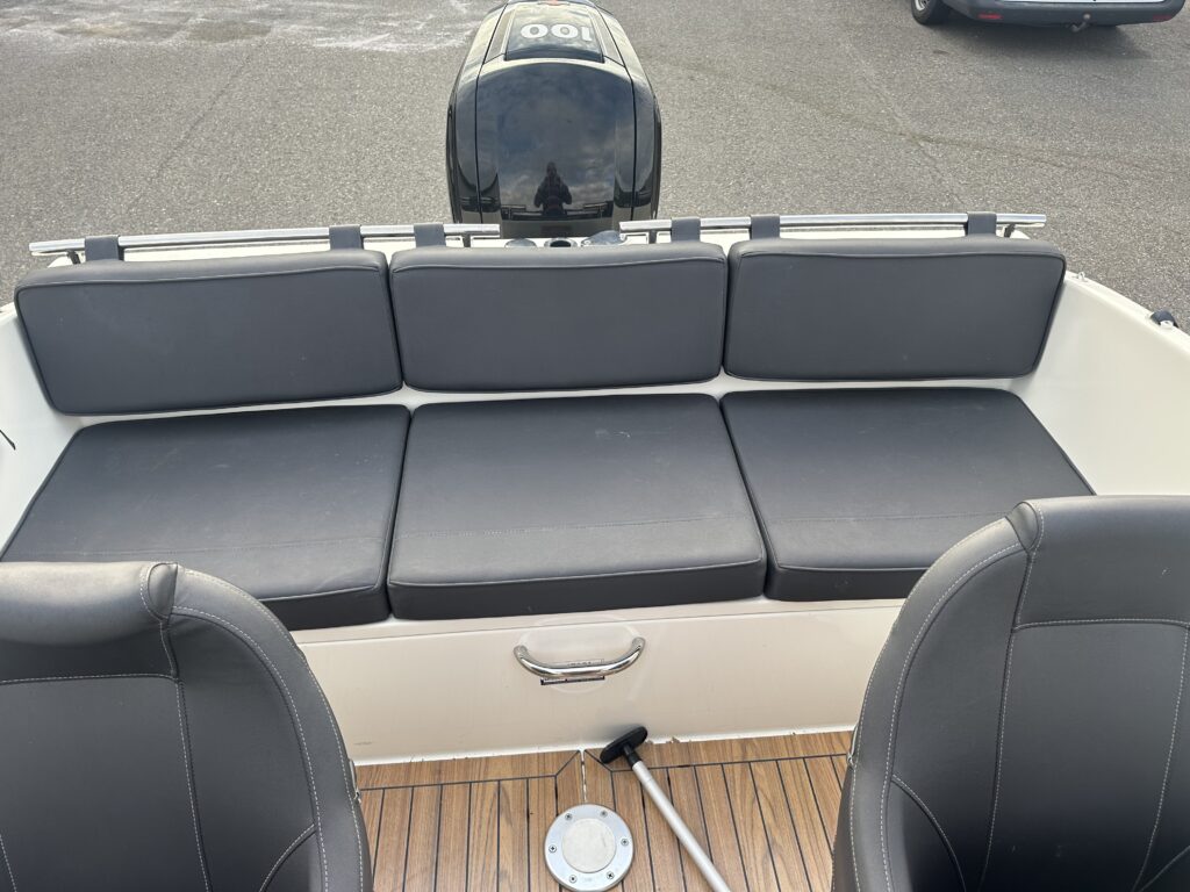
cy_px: 446
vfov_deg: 56.8
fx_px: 825
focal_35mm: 24
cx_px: 595
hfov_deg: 71.6
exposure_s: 1/439
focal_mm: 6.86
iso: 80
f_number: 1.78
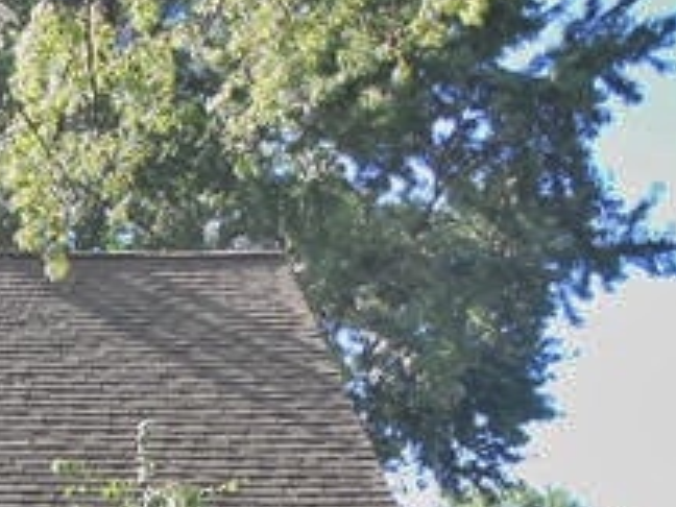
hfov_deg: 19.5
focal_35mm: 92
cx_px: -225
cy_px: 682
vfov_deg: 15.2
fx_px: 1797
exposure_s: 1/160
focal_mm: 5.6
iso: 125
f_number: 3.6
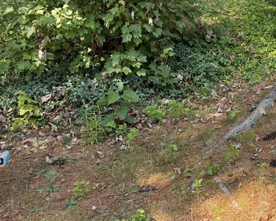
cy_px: 36
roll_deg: +3.0
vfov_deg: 30.5
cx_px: 254
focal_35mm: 48
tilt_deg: -8.8
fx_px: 392
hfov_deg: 36.2
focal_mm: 6.76
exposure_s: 1/671
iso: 80
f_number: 1.78
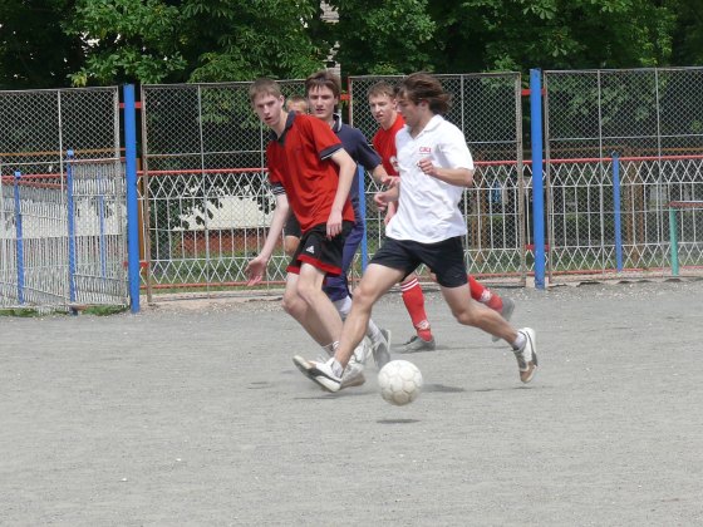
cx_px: 352
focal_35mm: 196
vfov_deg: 7.6
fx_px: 3980
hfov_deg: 10.1
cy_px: 264
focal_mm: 23.3
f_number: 5.6
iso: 100
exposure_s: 1/500
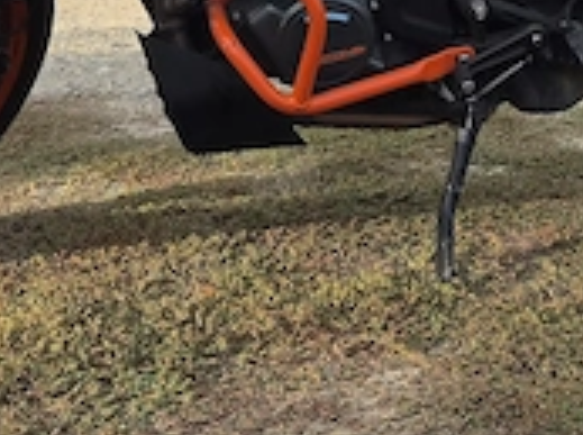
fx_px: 1345
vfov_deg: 17.0
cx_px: 367
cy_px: -179
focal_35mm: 80
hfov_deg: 24.4
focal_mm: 5.4
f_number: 1.8
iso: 50
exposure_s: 1/804
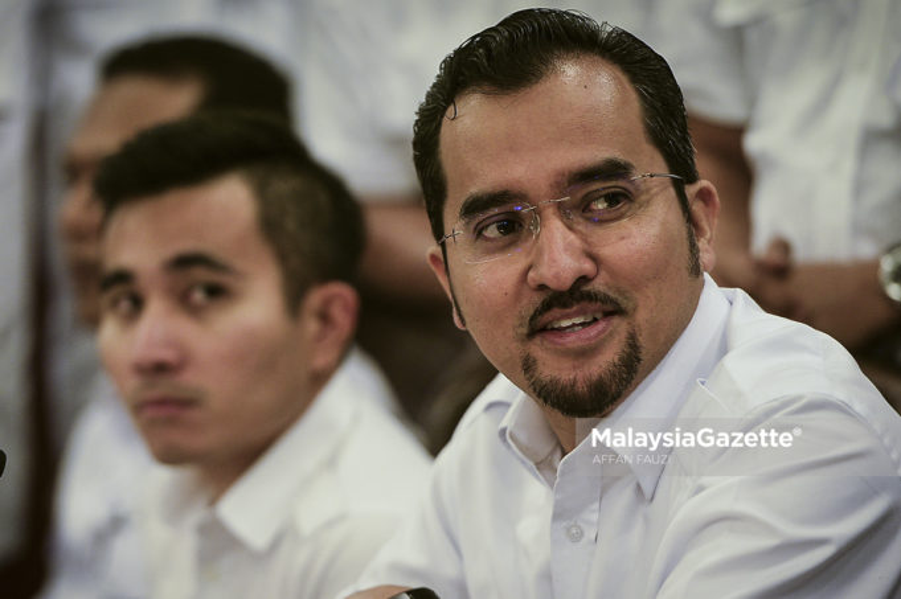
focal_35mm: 200
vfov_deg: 6.9
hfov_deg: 10.3
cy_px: 300
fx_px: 5002
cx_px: 450
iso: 2500
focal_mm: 200
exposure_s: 1/160
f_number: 2.8
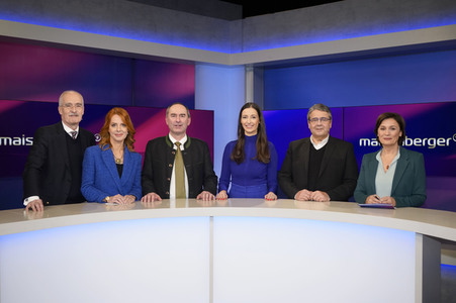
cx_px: 228
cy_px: 152
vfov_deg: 37.8
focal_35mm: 35
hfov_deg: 54.5
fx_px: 443
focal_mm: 35
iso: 2000
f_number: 5
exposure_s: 1/160
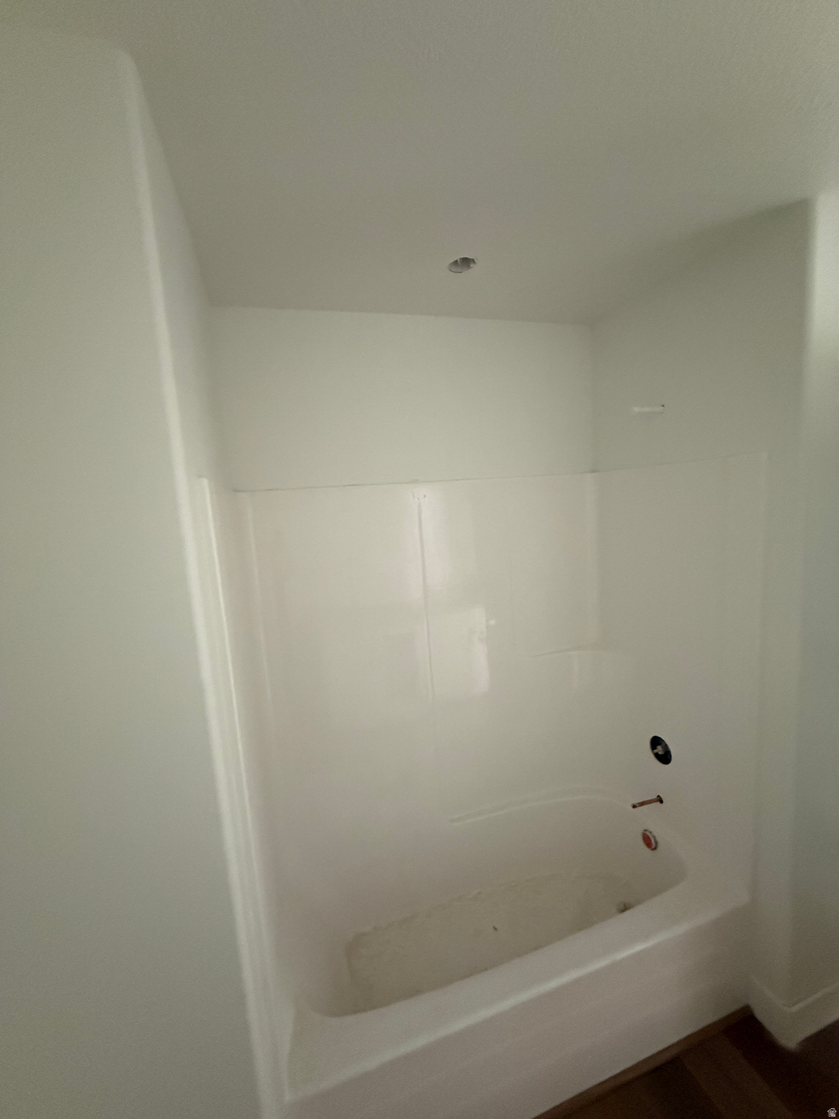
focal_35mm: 14
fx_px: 452
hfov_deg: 85.7
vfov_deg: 102.1
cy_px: 560
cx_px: 420
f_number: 2.2
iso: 1000
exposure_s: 1/60
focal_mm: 2.22
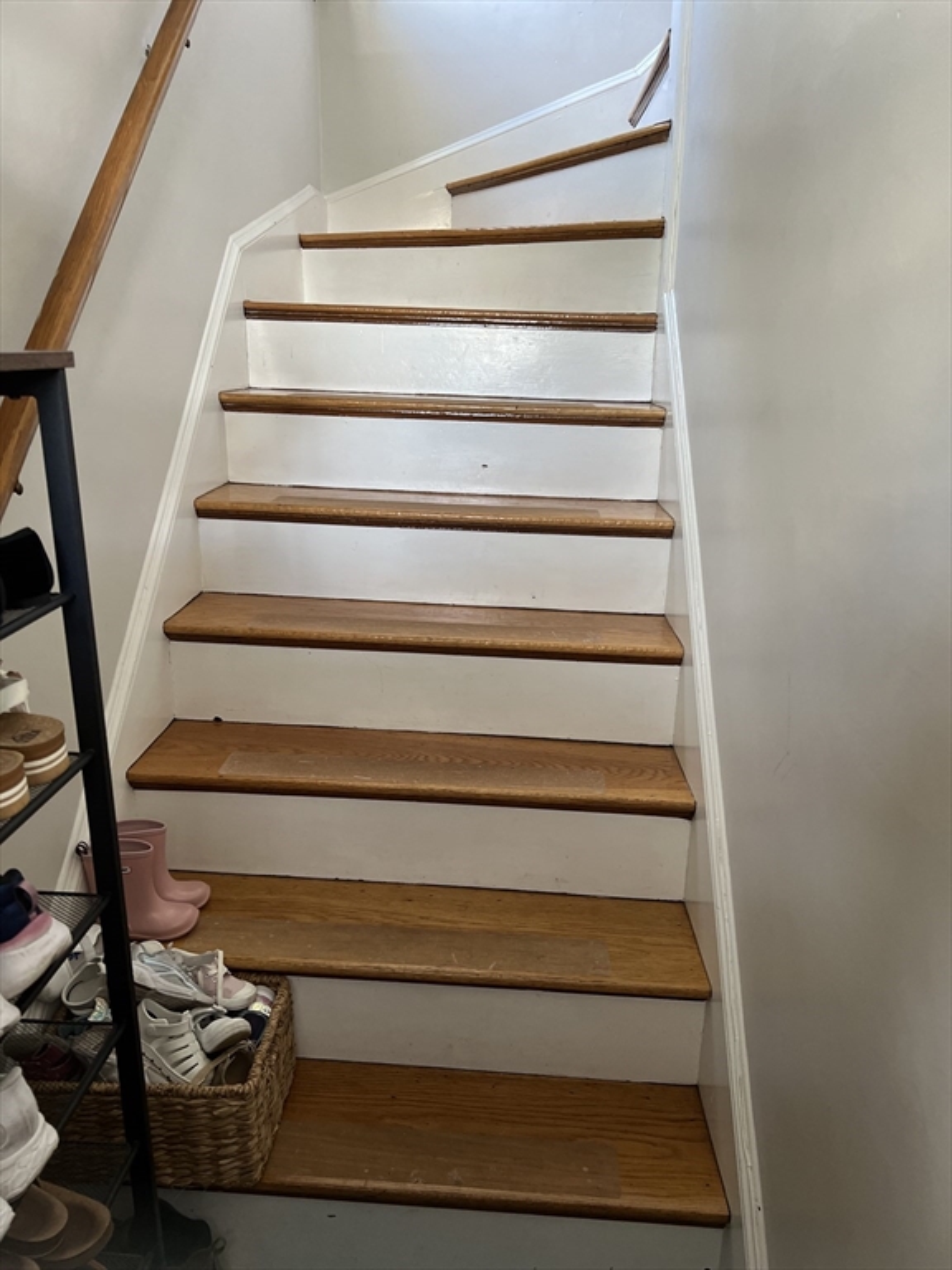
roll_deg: -1.3
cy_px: 635
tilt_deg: -17.9
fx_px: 953
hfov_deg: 53.1
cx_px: 476
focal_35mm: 26
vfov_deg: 67.3
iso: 160
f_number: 1.5
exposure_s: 1/60
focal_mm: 5.7
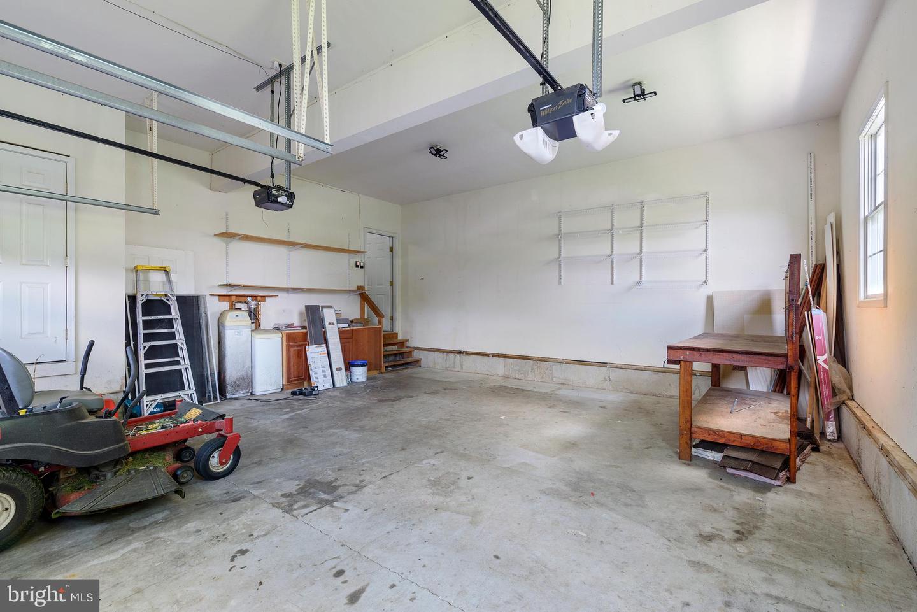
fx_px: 408
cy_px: 306
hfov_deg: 96.7
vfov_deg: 73.8
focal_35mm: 16
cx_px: 458
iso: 400
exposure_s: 1/6
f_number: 8
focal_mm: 16
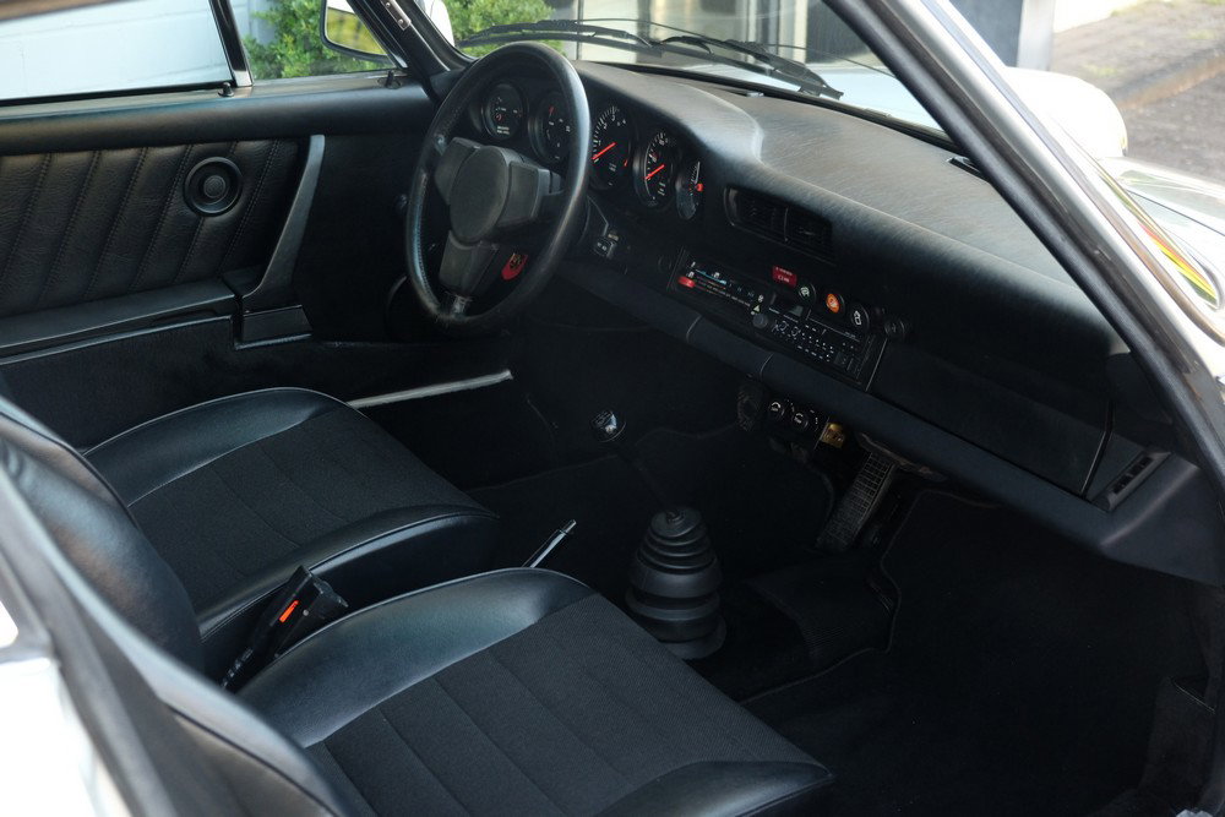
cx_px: 612
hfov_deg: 41.9
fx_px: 1599
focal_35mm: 47
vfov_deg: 28.7
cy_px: 408
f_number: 3.6
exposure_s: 1/56
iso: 800
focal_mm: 31.5
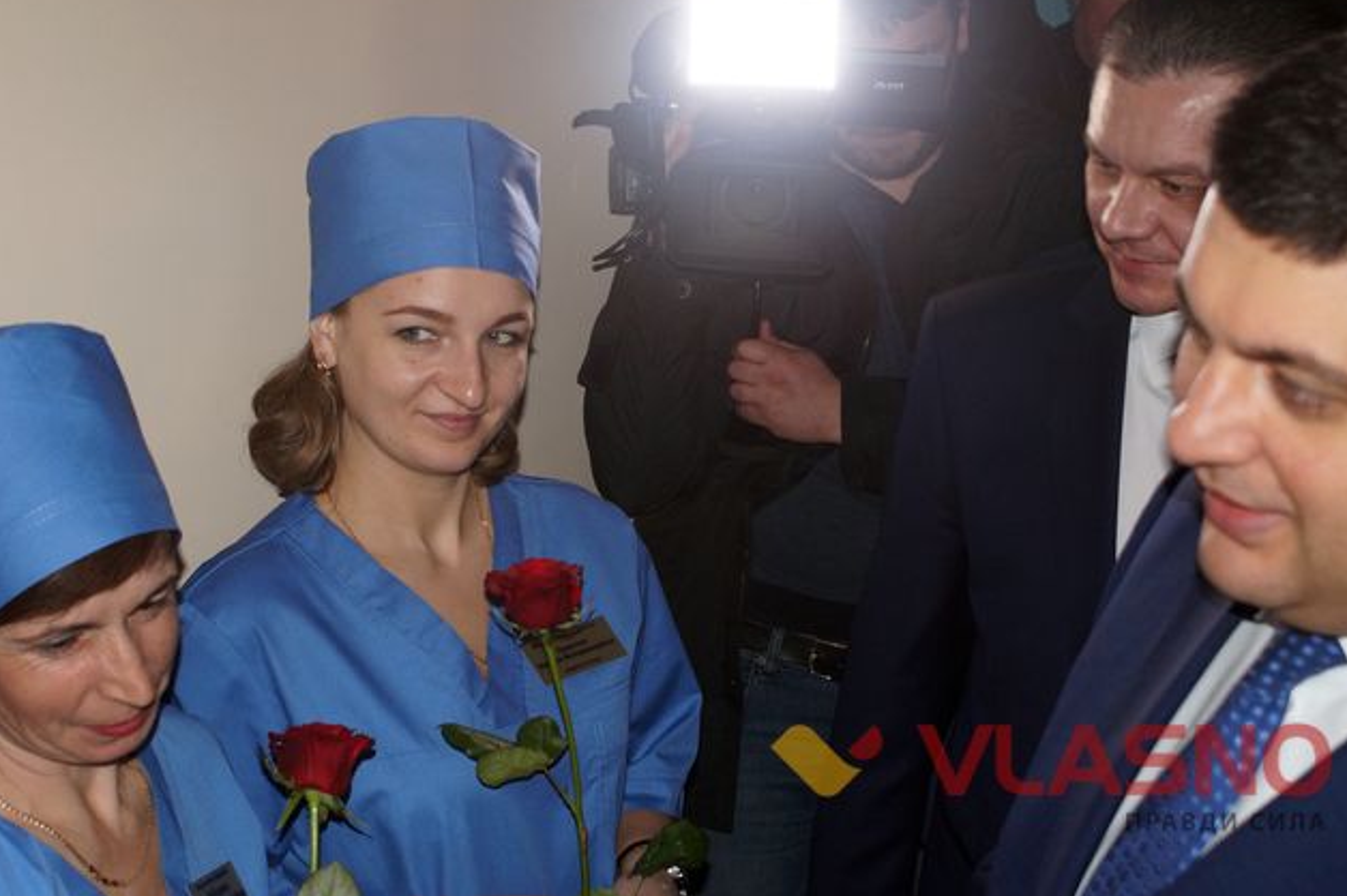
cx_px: 641
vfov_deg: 23.1
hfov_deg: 34.2
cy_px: 469
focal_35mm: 59
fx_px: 2190
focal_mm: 35
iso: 800
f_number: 5.6
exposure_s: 1/60
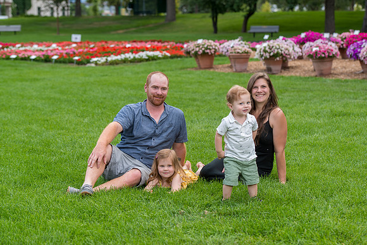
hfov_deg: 22.1
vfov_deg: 14.9
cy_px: 122
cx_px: 184
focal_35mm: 92
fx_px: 938
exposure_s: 1/250
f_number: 5
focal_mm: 92
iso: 200
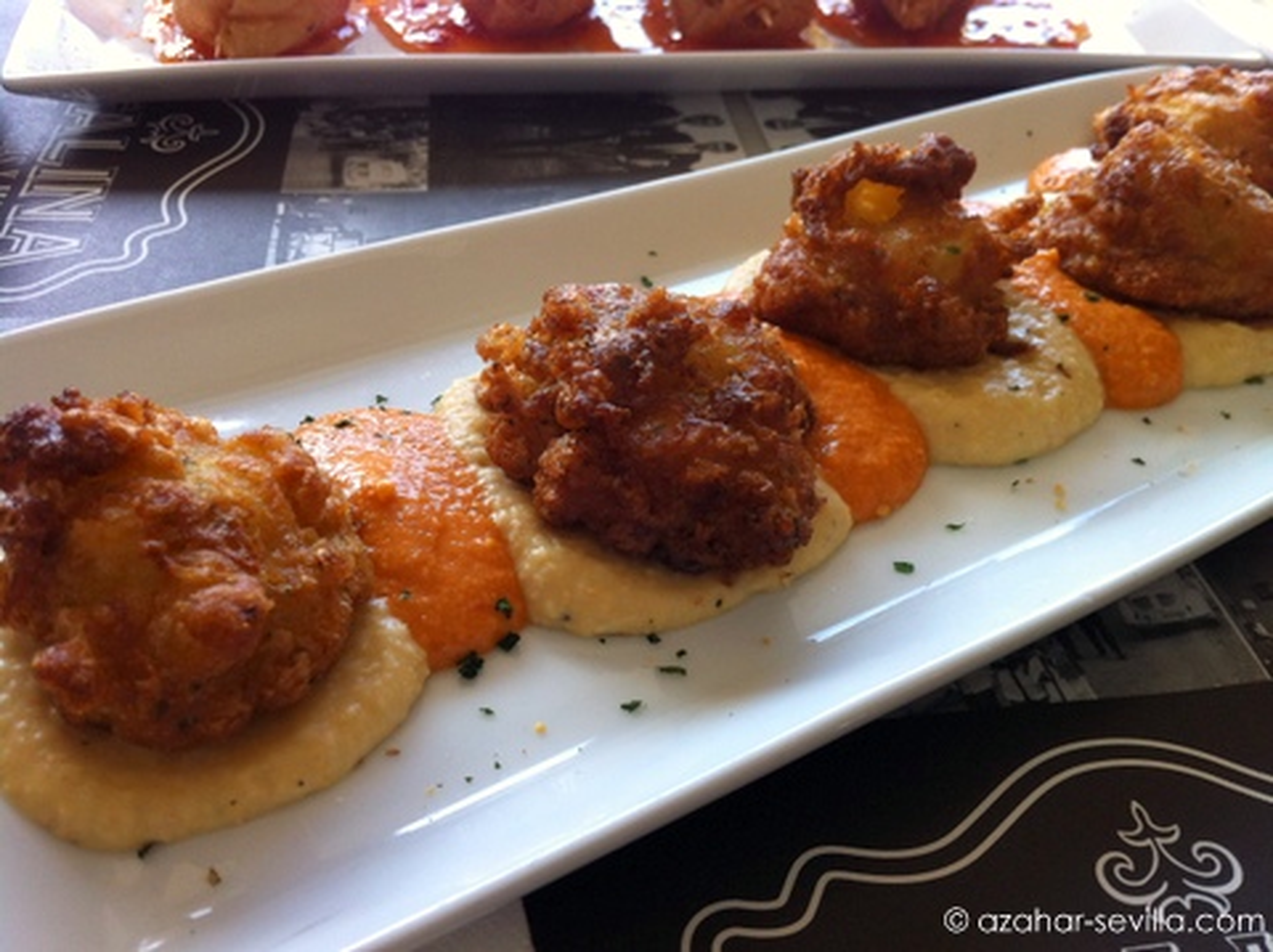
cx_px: 636
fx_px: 1286
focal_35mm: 35
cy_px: 476
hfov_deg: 52.7
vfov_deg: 40.6
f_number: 2.8
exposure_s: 1/60
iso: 80
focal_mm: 3.85
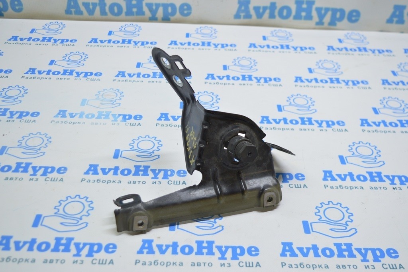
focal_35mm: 44
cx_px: 204
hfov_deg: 45.0
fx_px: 493
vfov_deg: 30.8
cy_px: 136
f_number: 4.2
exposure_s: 1/50
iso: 400
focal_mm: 29
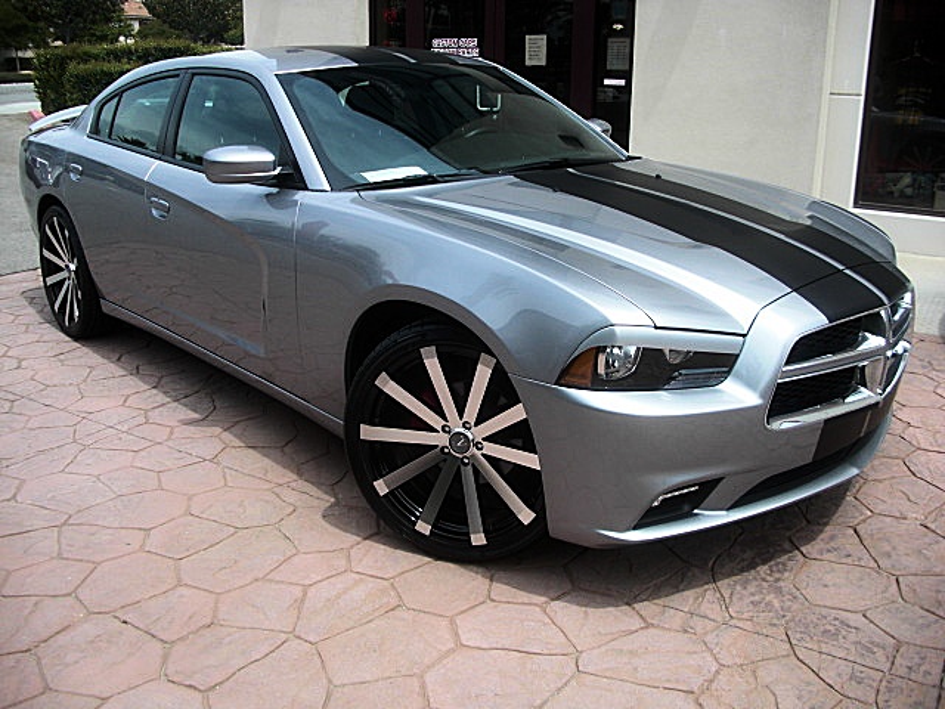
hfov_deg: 51.4
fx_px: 983
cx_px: 472
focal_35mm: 36
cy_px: 354
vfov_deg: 39.7
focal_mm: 6.3
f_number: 2.8
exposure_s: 1/640
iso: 50
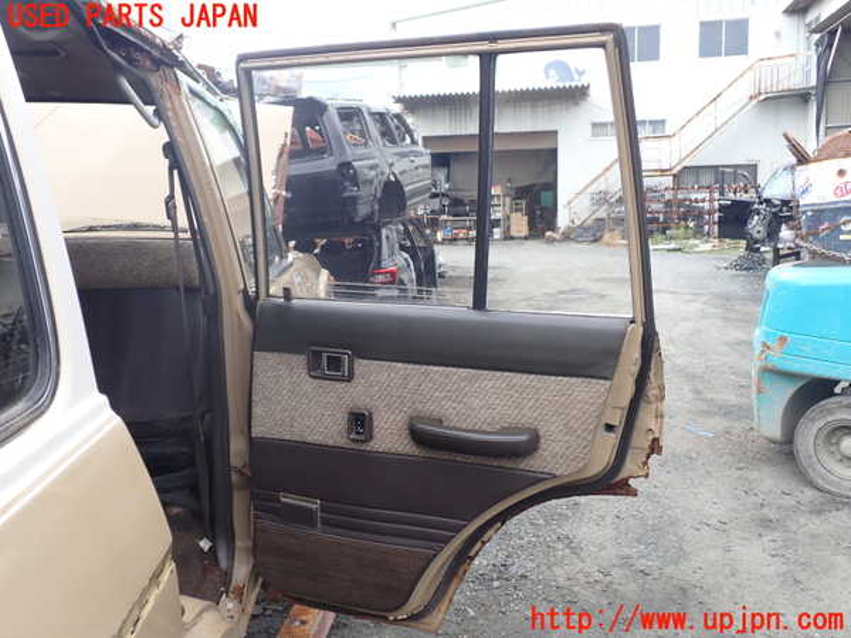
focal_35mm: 30
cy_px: 319
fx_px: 738
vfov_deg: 46.8
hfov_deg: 60.0
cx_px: 426
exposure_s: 1/250
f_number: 3.2
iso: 100
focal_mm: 5.4
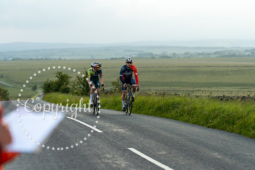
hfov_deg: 20.2
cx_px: 128
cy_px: 85
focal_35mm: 101
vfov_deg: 13.6
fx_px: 716
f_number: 3.2
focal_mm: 101
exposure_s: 1/1250
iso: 400
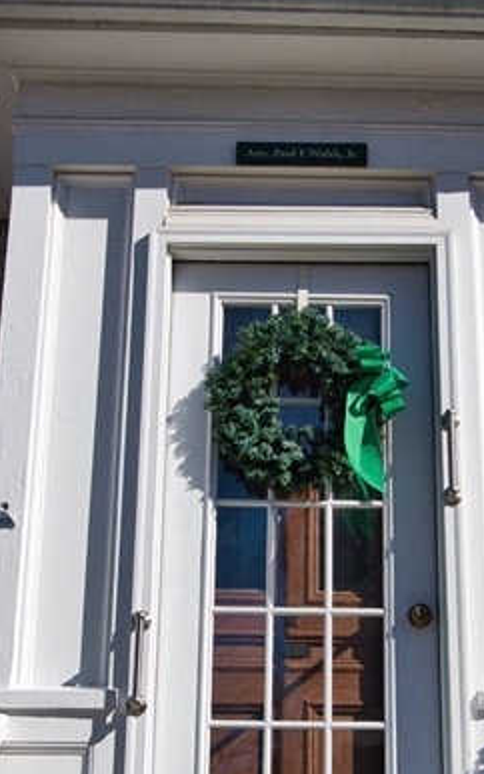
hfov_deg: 23.1
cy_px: 524
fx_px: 1181
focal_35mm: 56
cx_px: 315
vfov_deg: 35.9
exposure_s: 1/1000
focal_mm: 10
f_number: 5.6
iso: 100
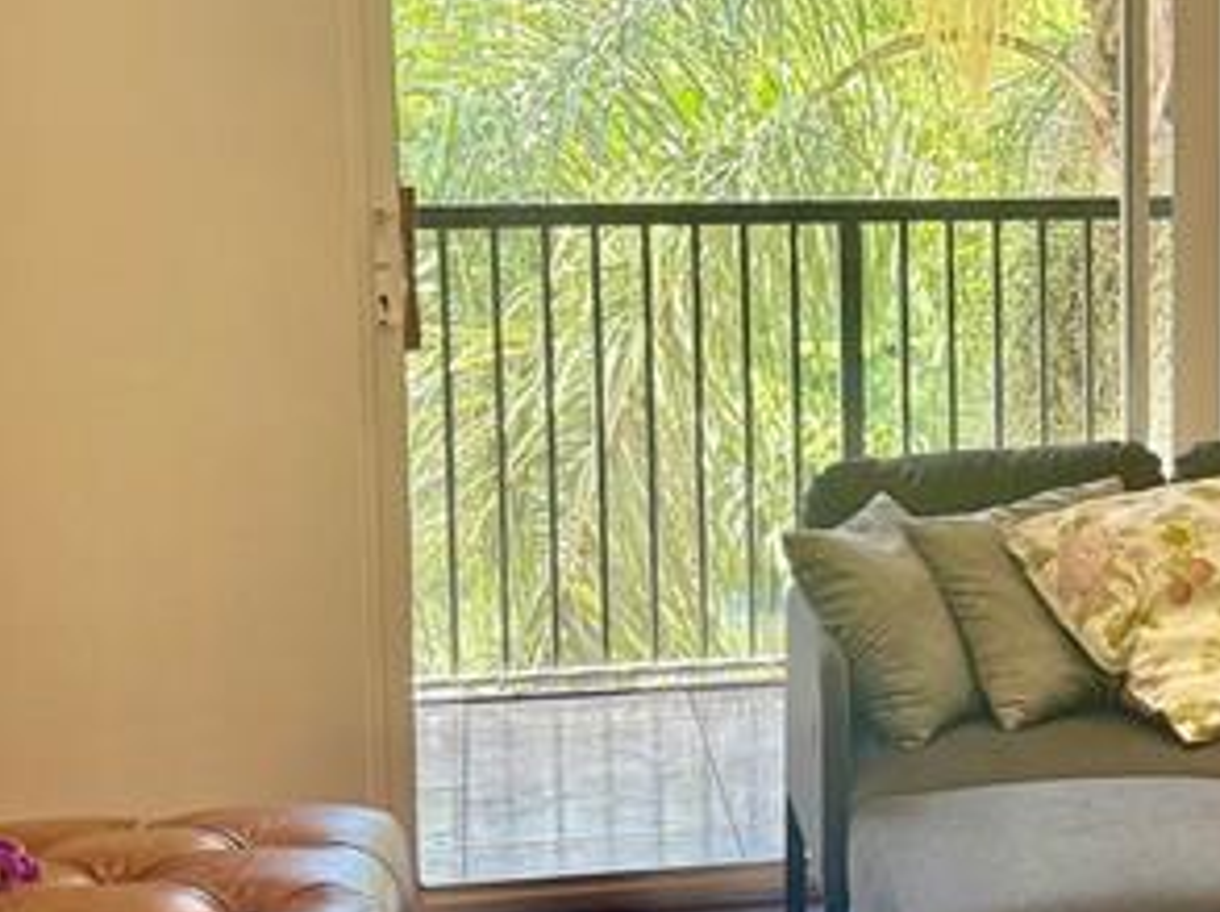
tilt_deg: -6.1
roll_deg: -0.2
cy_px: 358
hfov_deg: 22.3
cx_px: 1257
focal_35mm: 84
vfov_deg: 17.5
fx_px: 2957
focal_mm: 6.76
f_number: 1.78
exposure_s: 1/135
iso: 160
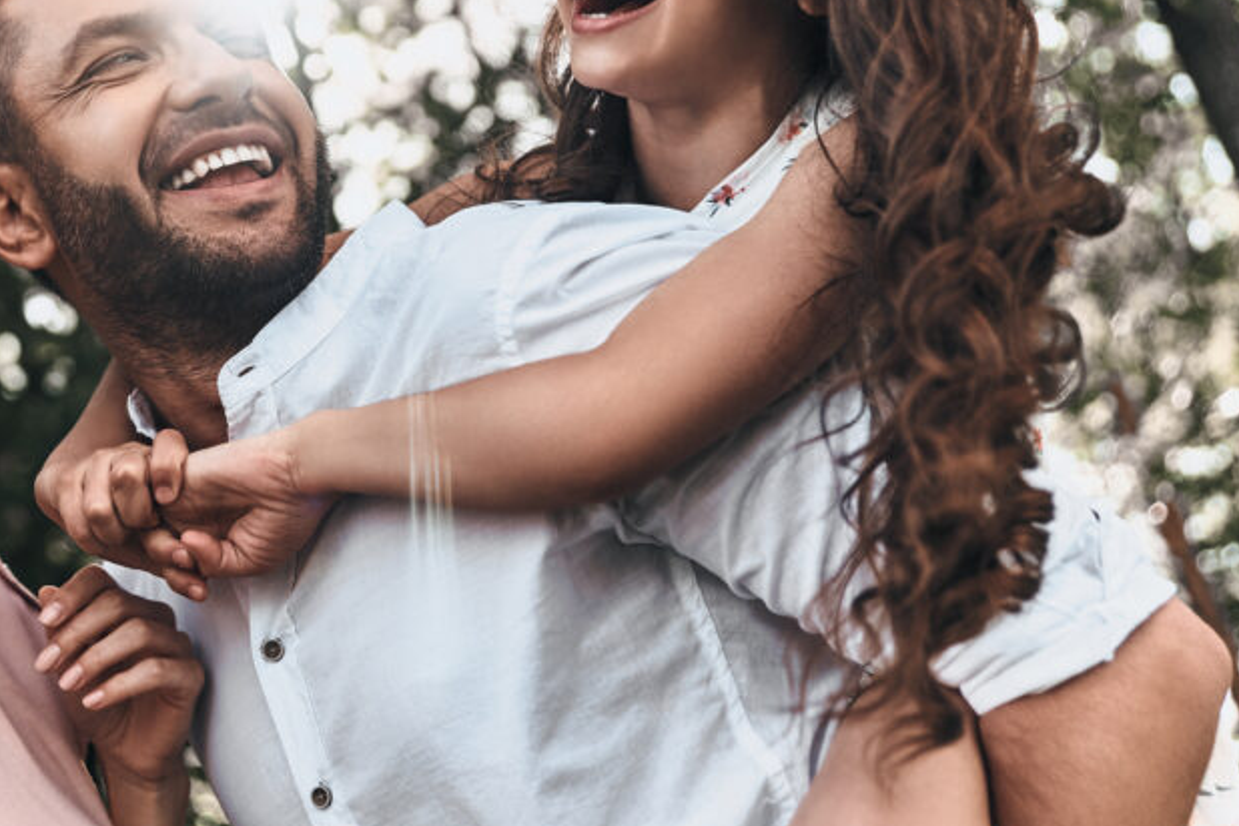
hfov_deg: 33.7
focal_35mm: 58
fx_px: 1996
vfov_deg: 23.2
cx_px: 285
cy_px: 242
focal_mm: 35
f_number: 2.8
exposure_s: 1/250
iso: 160
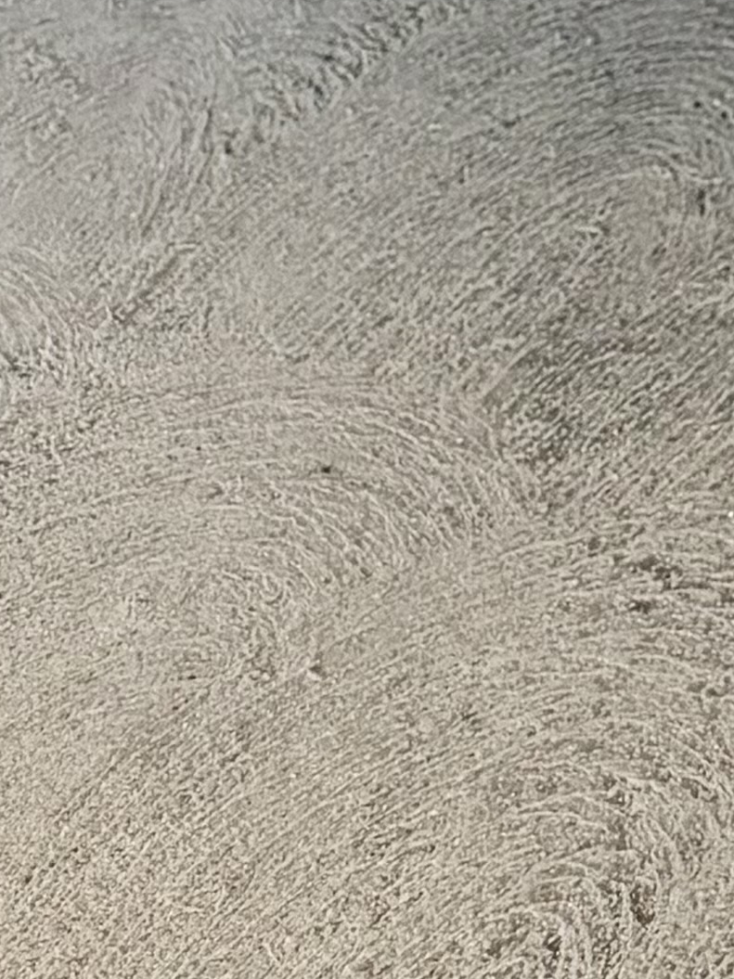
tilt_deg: -22.2
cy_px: -1179
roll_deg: +0.5
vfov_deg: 12.6
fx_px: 3676
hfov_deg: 9.6
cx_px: 1965
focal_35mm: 130
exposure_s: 1/567
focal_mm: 6.76
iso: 100
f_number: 1.78
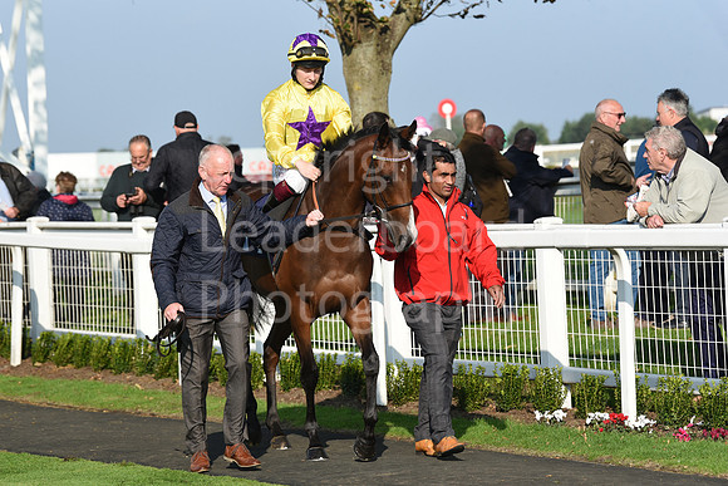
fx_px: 3337
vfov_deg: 8.3
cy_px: 243
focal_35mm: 165
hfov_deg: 12.4
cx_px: 364
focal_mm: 165
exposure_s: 1/3200
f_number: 6.3
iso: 640
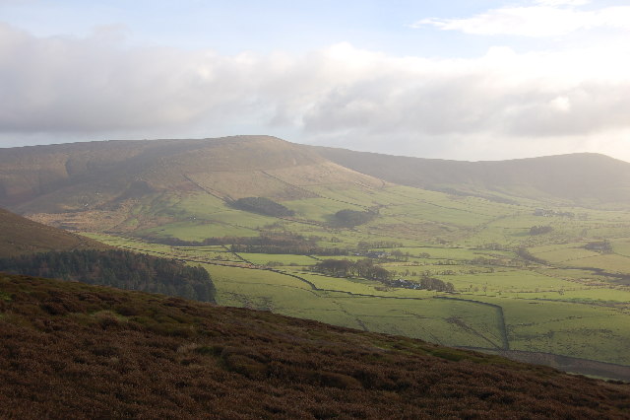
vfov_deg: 28.9
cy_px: 210
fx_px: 813
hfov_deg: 42.3
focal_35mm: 46
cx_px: 315
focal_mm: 31
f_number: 6.3
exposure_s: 1/160
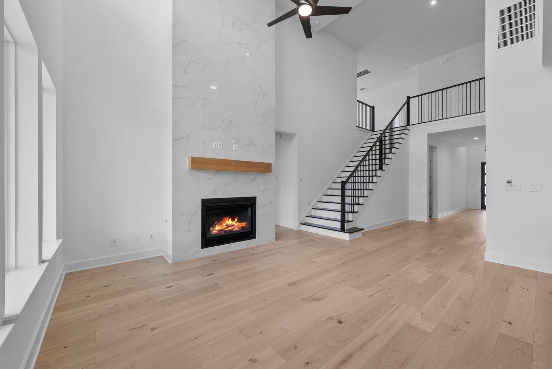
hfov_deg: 104.2
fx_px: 215
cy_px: 184
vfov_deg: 81.3
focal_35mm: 14
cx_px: 276
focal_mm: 14
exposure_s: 1/20
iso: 500
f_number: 11
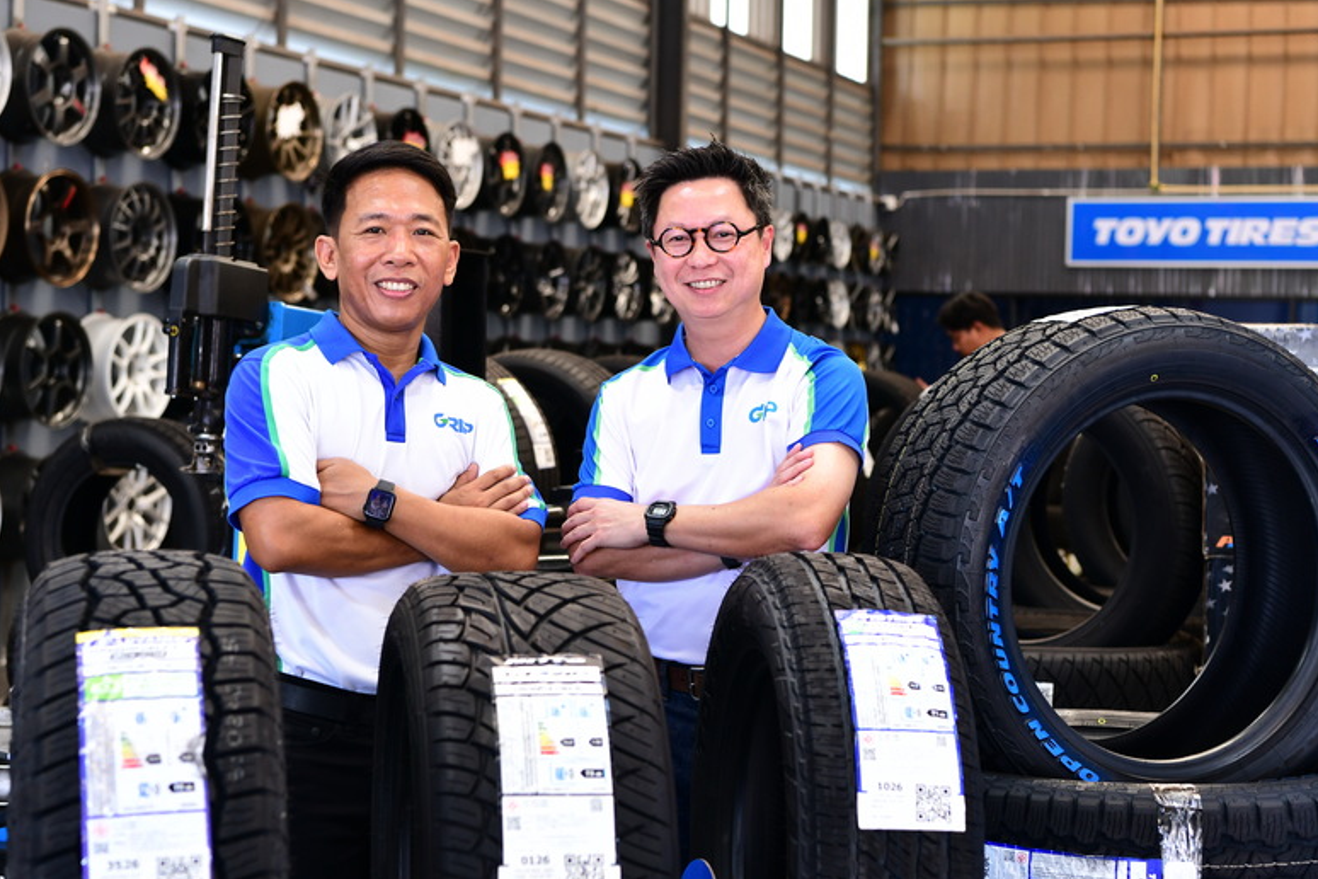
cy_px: 430
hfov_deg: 32.4
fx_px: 2270
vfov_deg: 21.9
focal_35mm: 62
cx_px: 650
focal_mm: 60
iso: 800
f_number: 4.5
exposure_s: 1/100
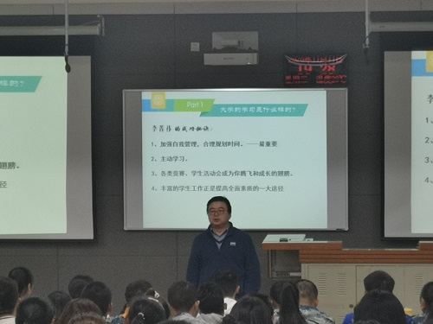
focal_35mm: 123
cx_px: 216
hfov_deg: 16.0
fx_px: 1539
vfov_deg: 12.0
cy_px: 162
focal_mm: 4.75
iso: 100
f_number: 1.8
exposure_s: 1/100
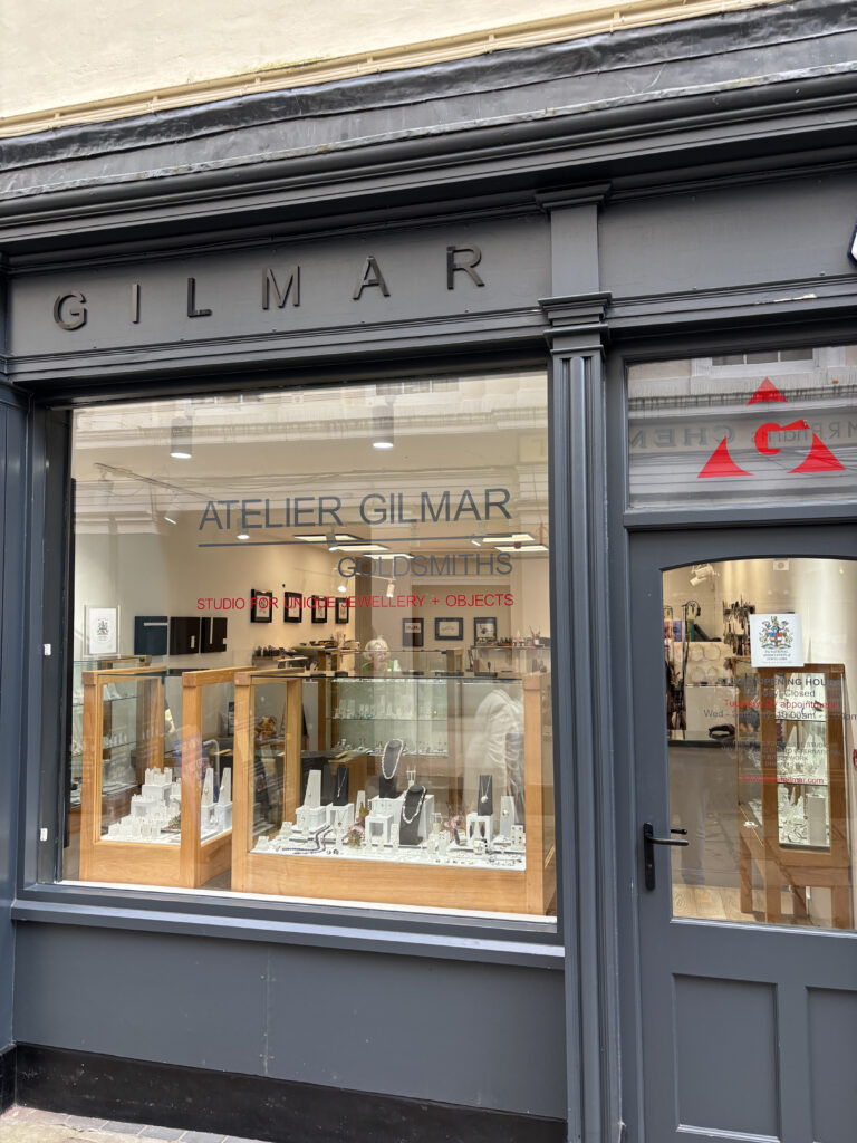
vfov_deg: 67.3
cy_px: 572
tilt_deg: +2.8
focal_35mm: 26
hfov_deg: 53.1
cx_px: 428
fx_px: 858
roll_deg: -0.4
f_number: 1.6
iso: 40
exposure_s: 1/121
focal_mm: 5.96
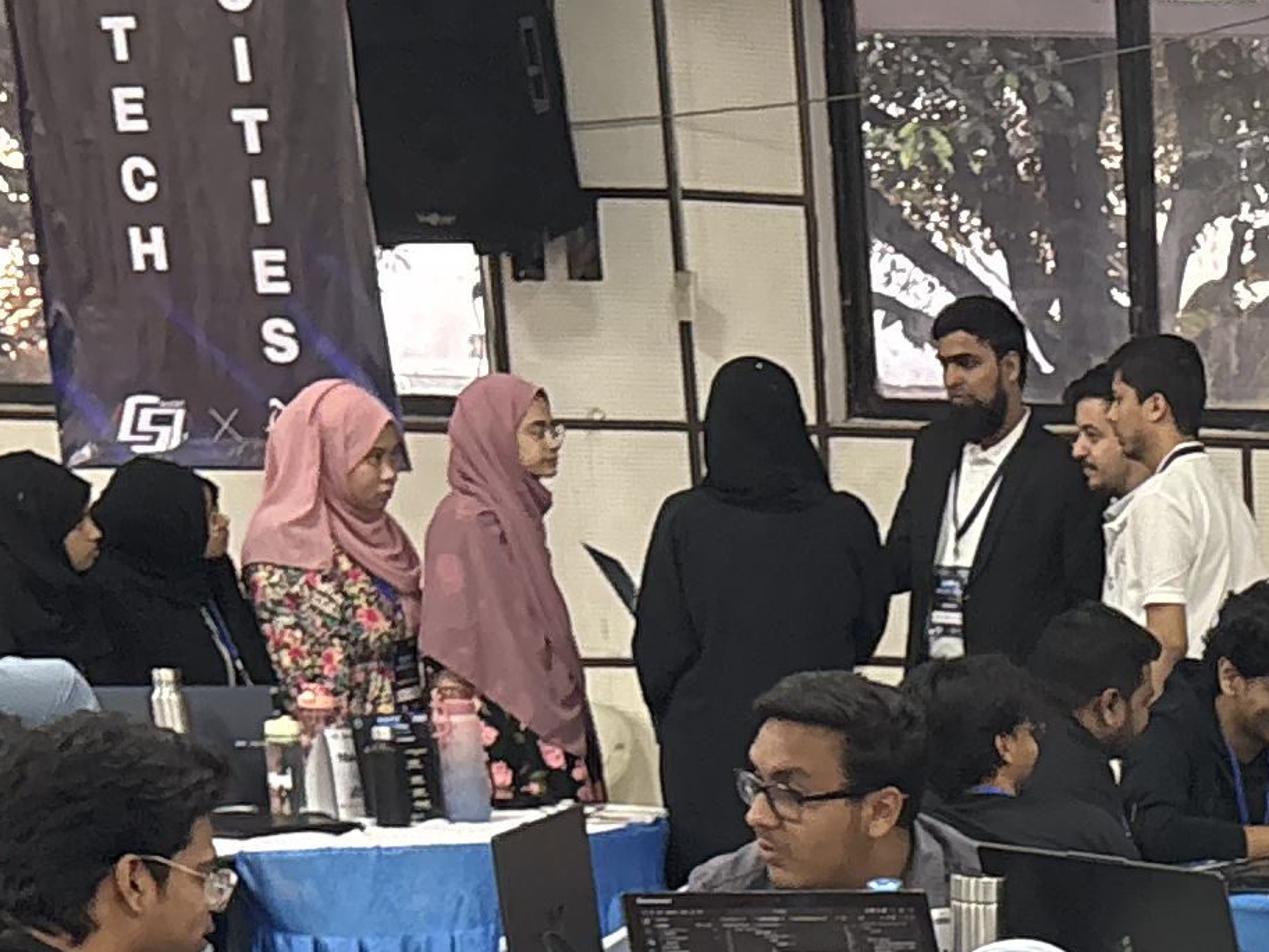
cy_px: 1723
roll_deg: -0.6
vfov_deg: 11.9
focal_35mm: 115
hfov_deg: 15.3
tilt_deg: -17.2
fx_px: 4216
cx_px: 2125
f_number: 1.6
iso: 200
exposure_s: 1/50
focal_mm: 5.96
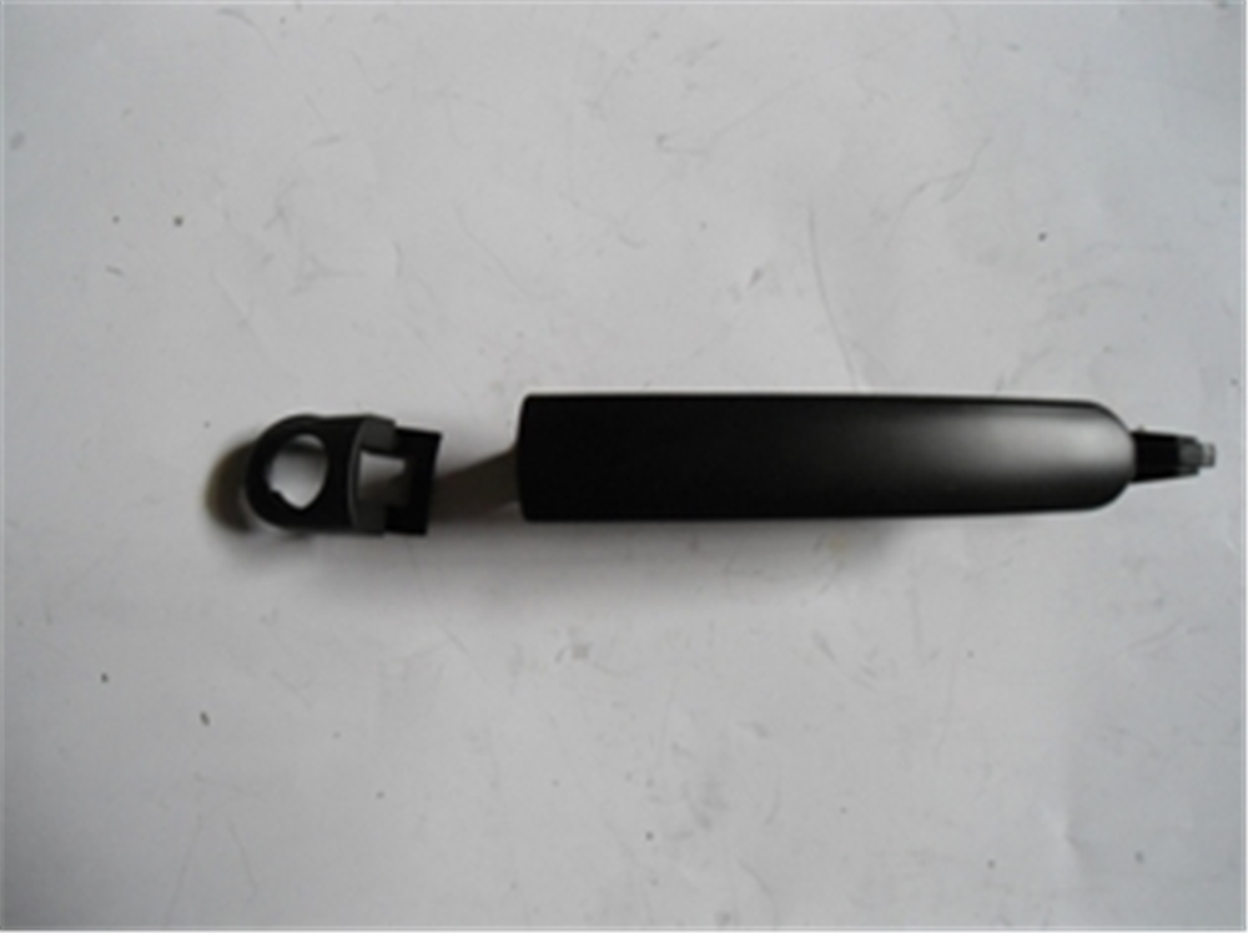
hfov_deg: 67.4
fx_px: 936
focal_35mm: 26
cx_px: 624
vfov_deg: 53.0
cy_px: 466
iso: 400
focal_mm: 4.7
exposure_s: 1/30
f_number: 2.8
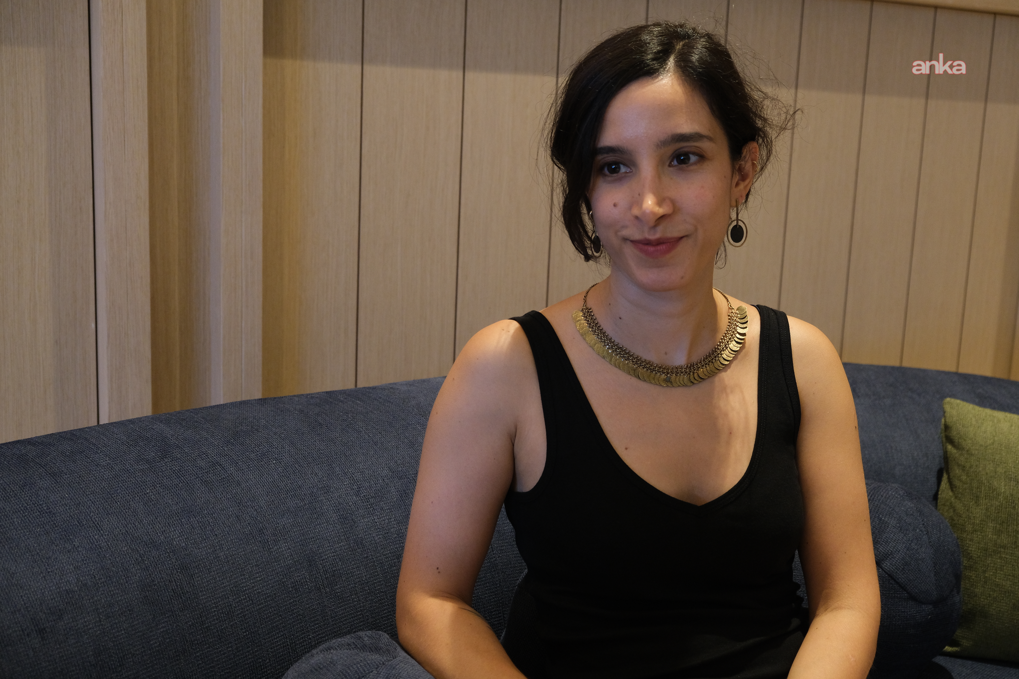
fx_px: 1274
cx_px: 510
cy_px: 340
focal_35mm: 45
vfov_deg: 29.9
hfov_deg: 43.6
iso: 1250
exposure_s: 1/100
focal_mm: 30.2
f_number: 3.6
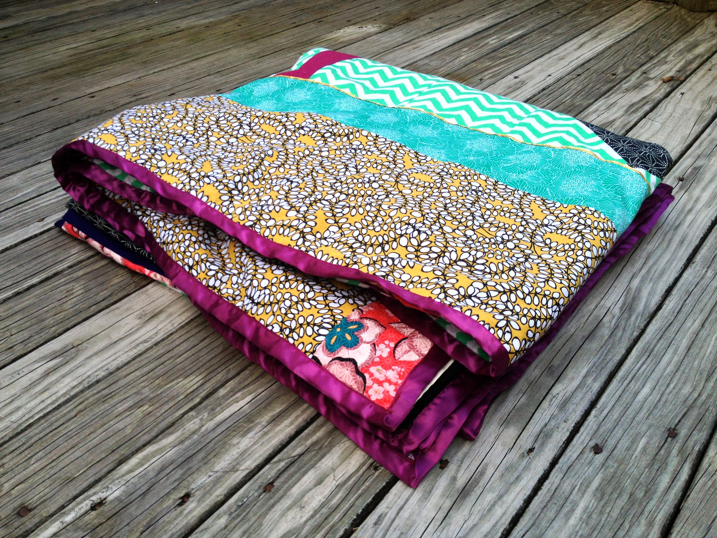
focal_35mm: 35
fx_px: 725
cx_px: 358
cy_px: 269
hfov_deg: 52.6
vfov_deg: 40.7
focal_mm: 4.28
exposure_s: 1/298
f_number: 2.4
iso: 50
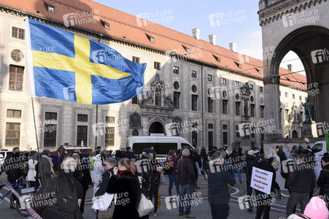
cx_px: 164
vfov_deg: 41.1
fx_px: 292
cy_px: 110
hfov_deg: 58.8
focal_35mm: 32
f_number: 10
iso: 320
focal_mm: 32
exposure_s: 1/160
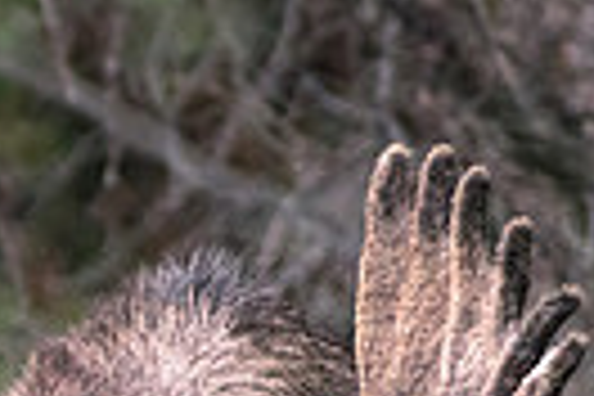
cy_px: 794
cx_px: 153
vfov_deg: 0.5
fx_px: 43441
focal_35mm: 2633
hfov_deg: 0.8
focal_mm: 600
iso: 4000
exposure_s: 1/800
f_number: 4
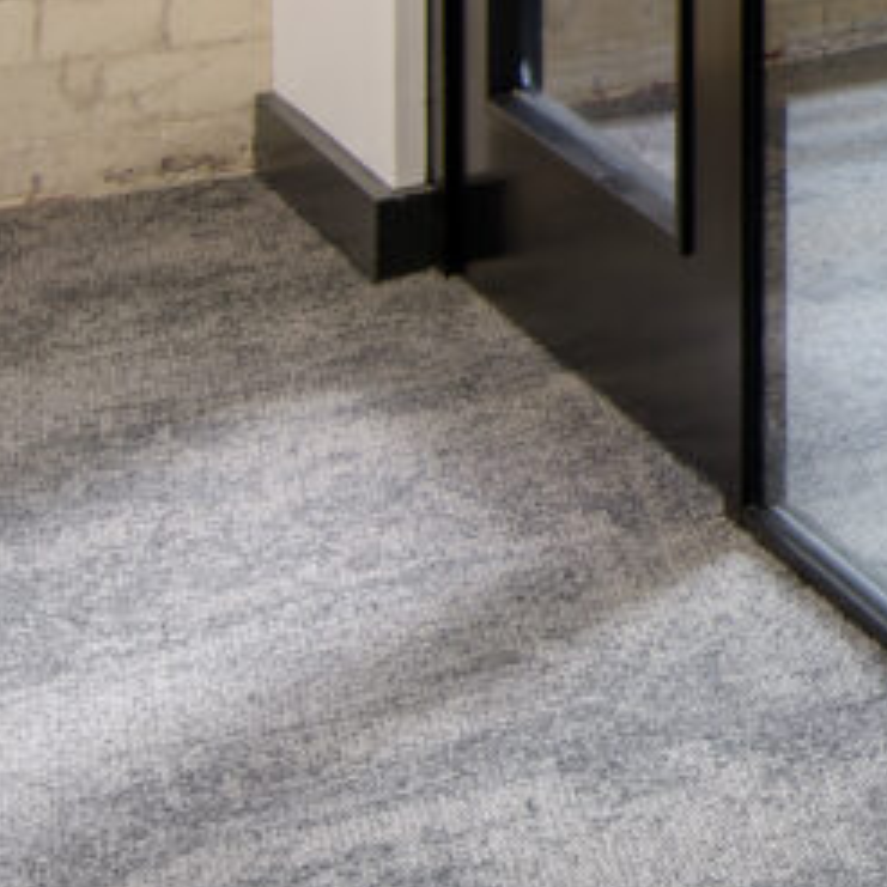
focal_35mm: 134
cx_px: 2891
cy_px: -1032
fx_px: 3885
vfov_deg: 11.4
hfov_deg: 9.4
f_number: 11
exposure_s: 1/4
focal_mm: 19
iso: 200
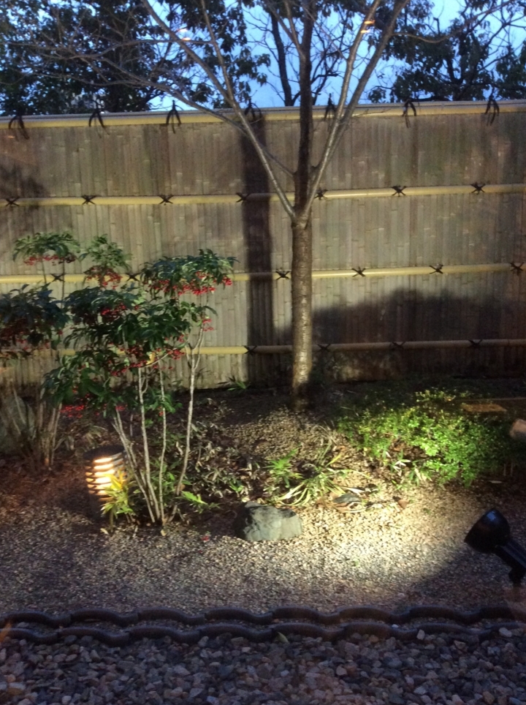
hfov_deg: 41.7
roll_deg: +0.6
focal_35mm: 34
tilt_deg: -9.8
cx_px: 259
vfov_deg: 54.0
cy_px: 372
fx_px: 691
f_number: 2.4
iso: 250
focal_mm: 3.3
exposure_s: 1/17
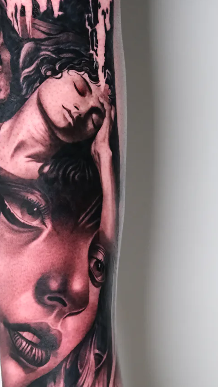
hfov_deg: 14.3
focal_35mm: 84
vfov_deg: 25.2
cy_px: 253
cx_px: 50
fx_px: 863
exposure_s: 1/100
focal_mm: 32.9
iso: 4000
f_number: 3.6
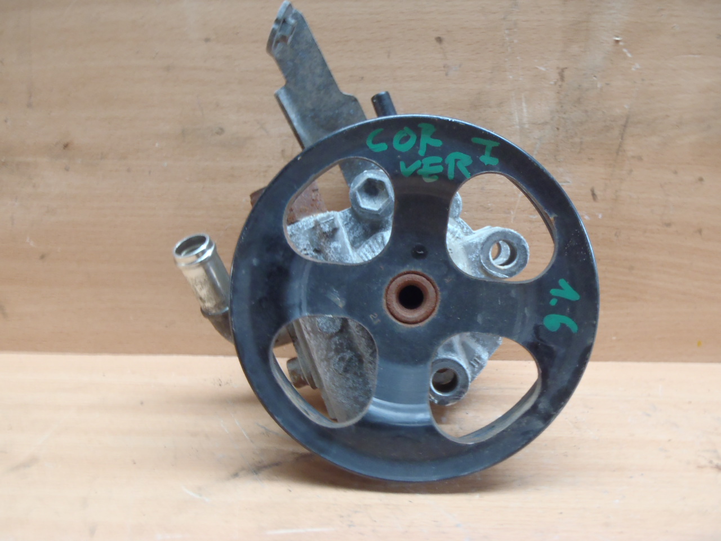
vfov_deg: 37.7
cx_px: 360
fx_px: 791
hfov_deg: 49.0
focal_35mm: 38
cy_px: 270
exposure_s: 1/4
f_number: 4.6
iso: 200
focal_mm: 6.83
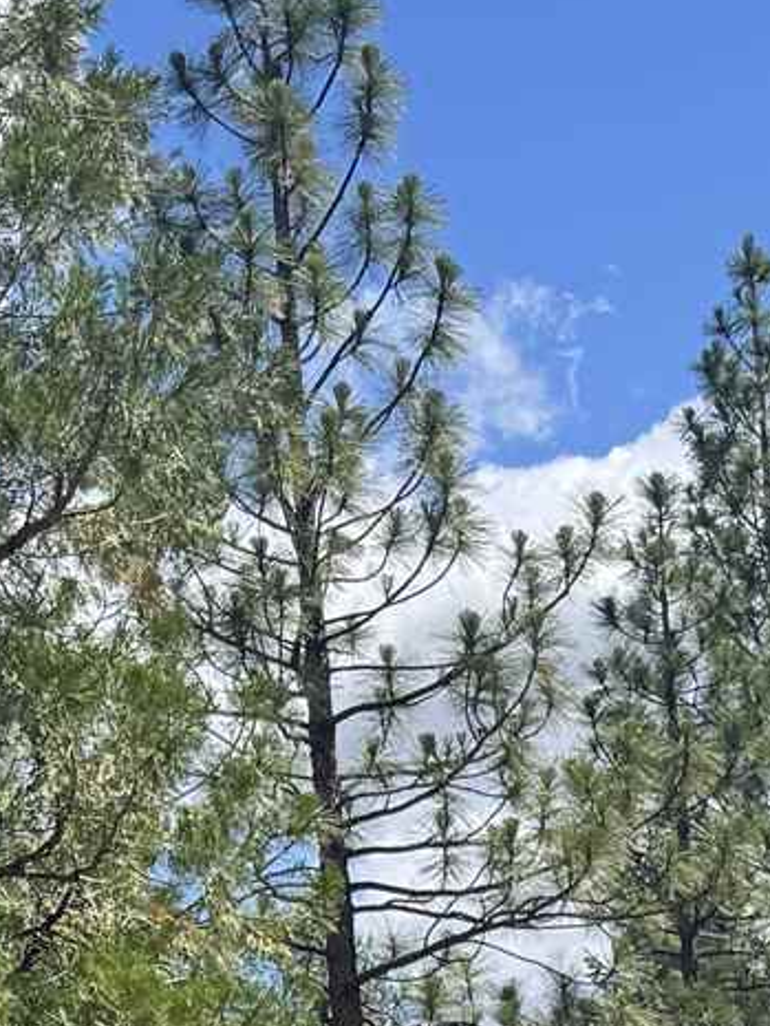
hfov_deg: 11.6
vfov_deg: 14.2
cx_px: 1350
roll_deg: +3.2
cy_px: 1959
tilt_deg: -11.5
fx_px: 3528
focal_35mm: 119
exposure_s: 1/1818
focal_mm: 6.76
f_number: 1.78
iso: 80
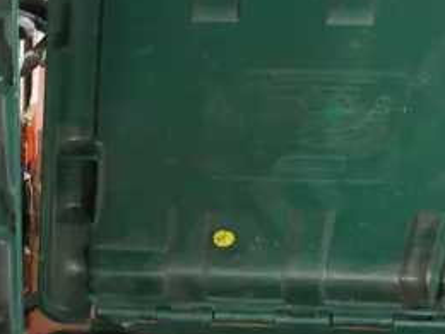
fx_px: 1620
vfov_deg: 11.5
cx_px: 21
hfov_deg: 15.4
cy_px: 402
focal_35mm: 126
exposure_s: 1/60
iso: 2000
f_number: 3.6
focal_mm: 16
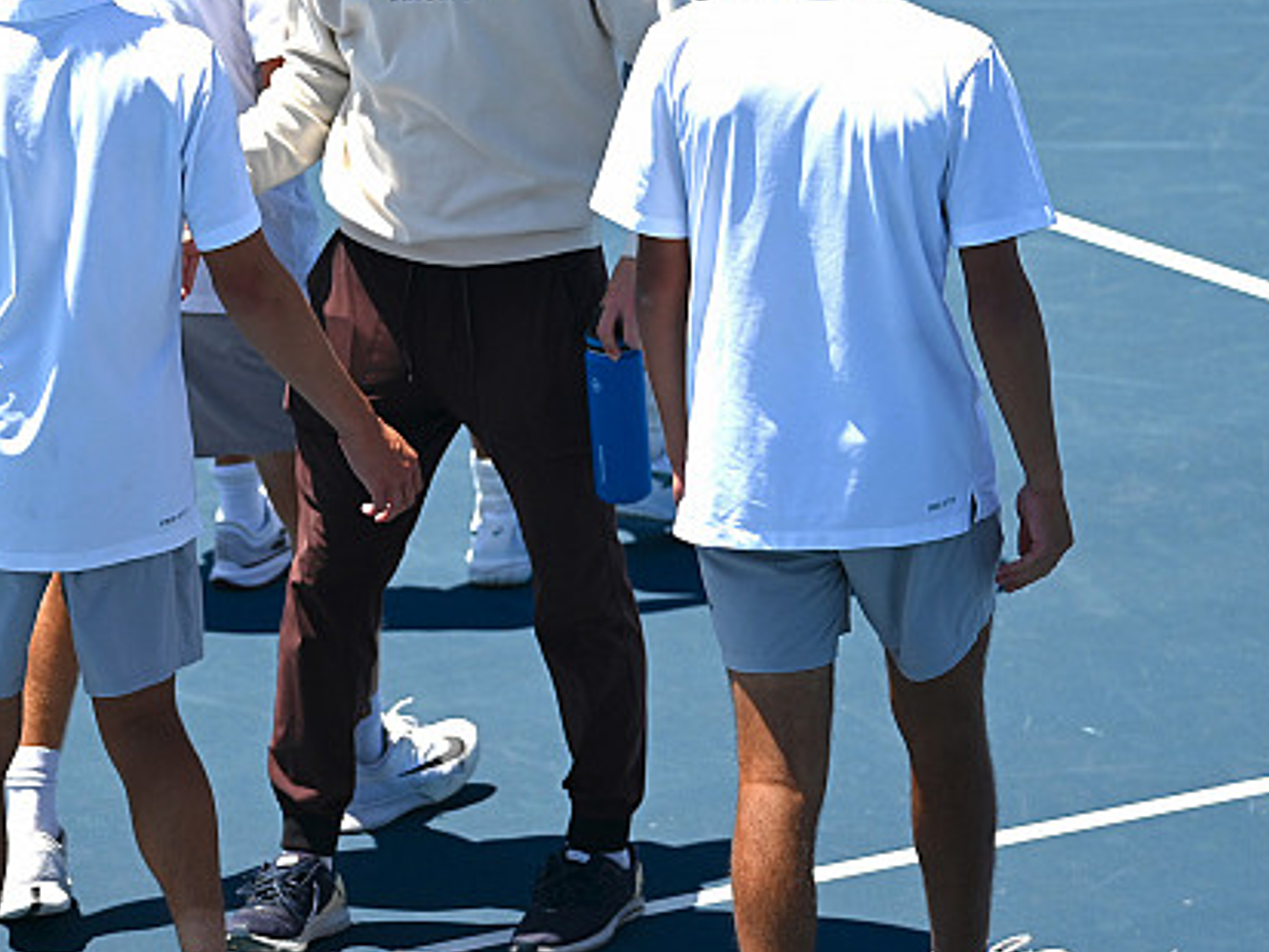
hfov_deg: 6.9
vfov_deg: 5.2
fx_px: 10561
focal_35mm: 288
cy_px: 310
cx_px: 461
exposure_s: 1/1250
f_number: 4.8
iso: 160
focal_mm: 145
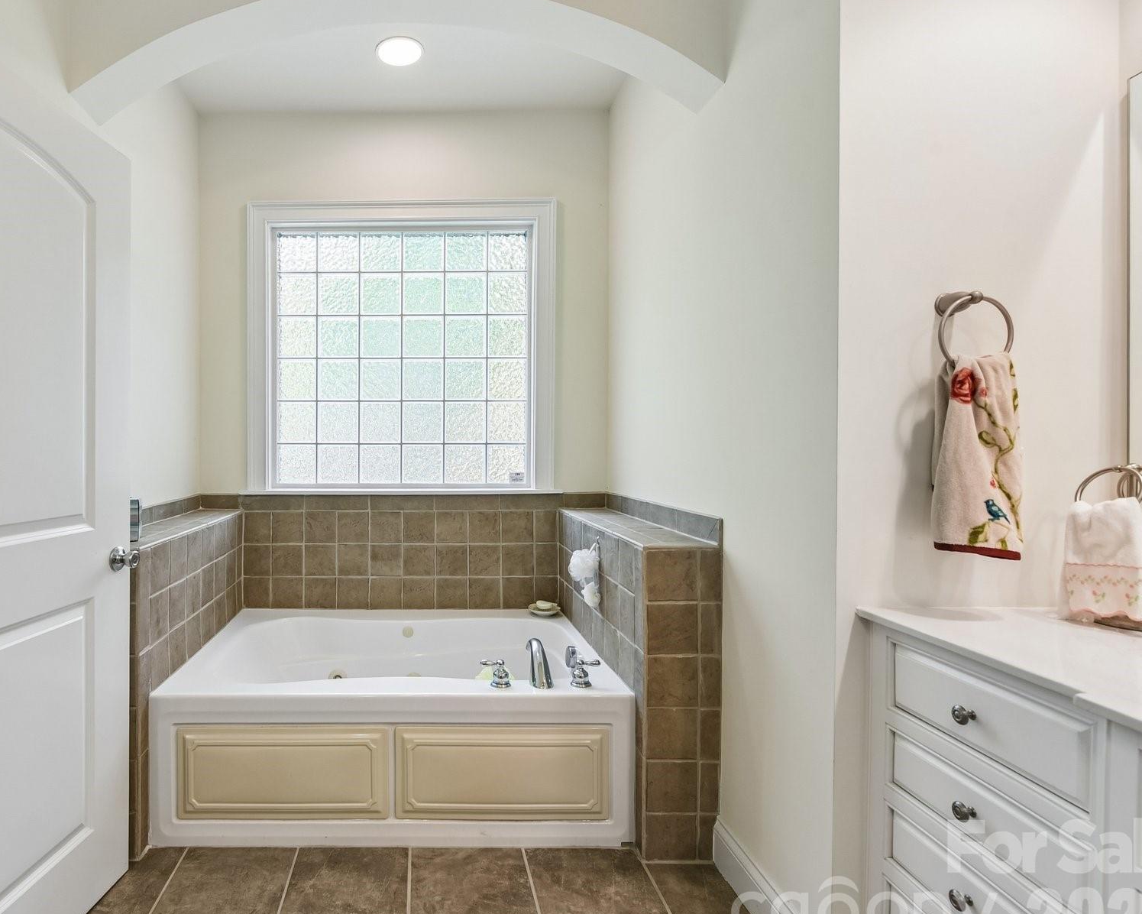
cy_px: 448
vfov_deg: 73.8
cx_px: 409
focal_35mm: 18
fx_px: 608
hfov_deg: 84.2
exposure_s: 1/13
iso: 200
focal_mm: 14
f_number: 8
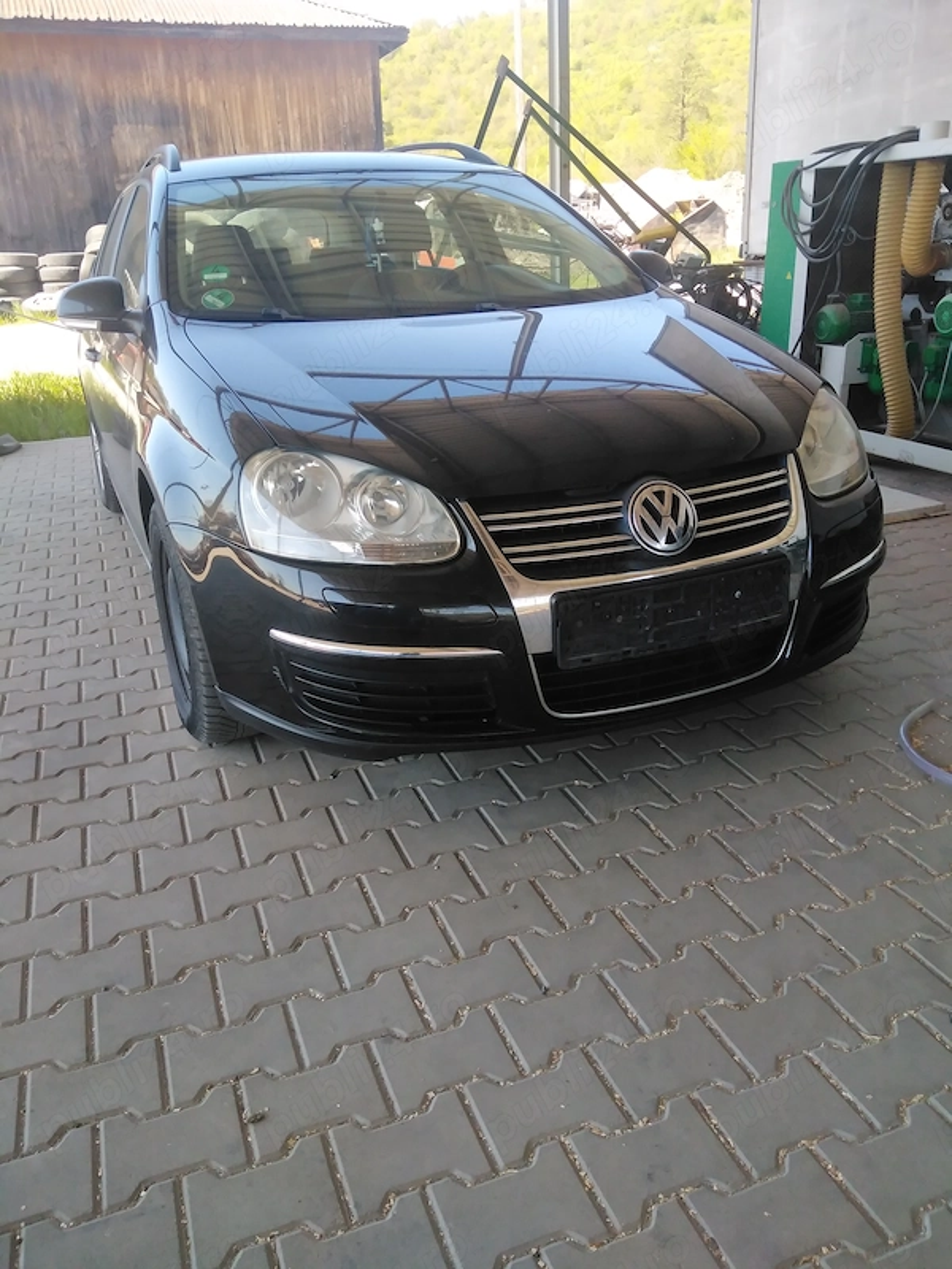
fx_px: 953
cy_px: 634
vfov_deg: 67.3
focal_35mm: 26
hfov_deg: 53.1
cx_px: 476
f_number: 1.8
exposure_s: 1/251
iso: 100
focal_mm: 3.63
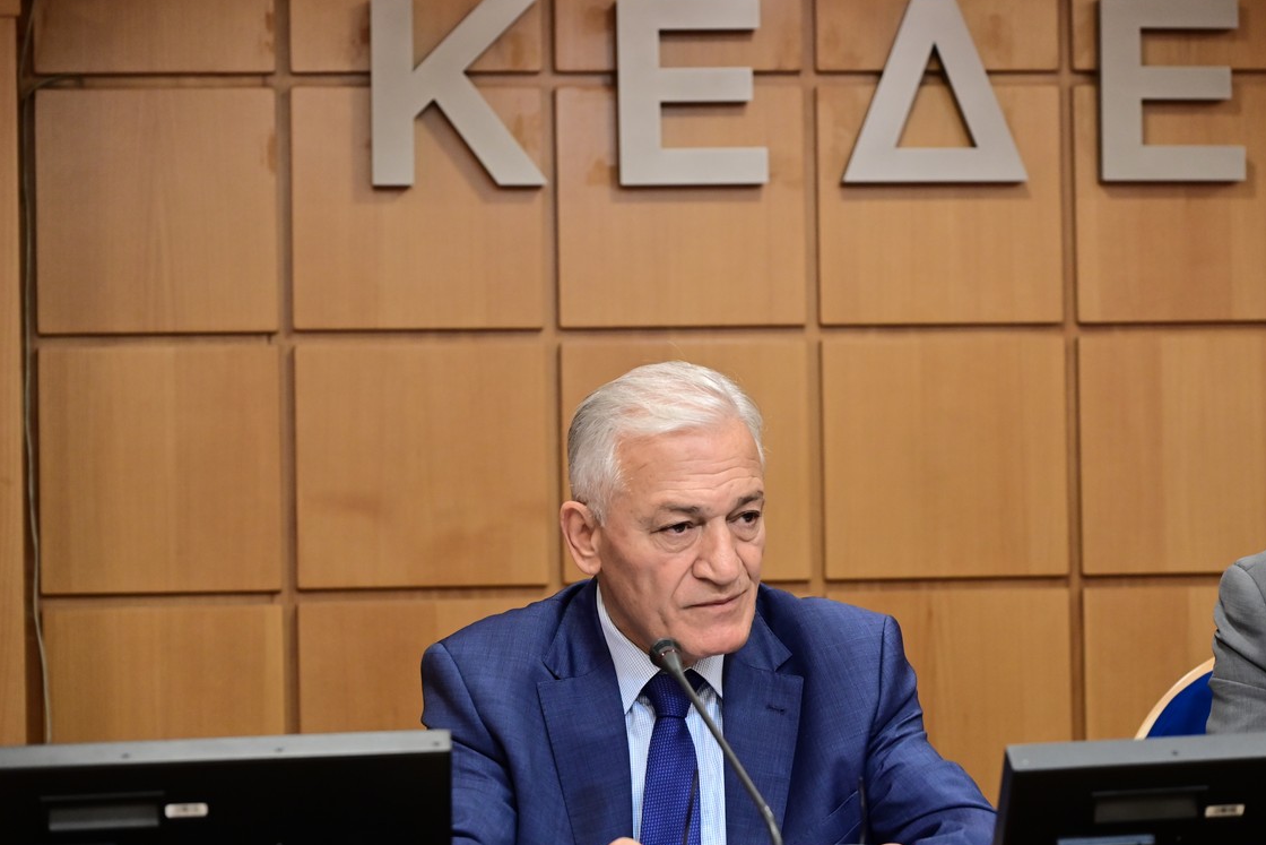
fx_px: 3165
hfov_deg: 22.6
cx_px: 676
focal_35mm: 90
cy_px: 426
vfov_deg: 15.2
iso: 2000
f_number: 4
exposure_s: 1/125
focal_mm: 84
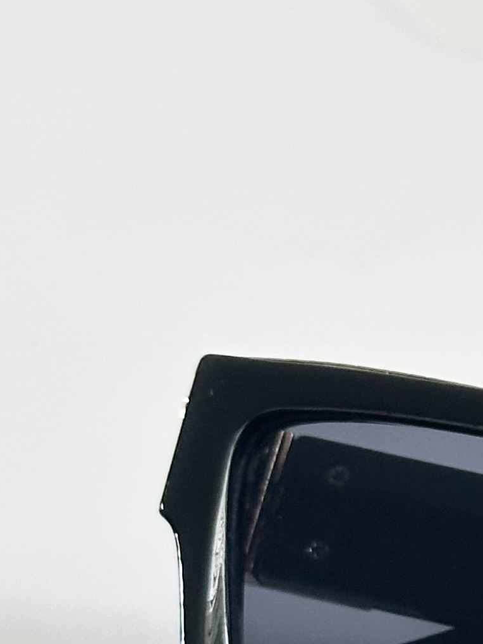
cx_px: 825
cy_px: 736
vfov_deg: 10.3
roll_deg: +1.4
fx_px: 3536
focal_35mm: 190
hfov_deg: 7.6
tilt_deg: -35.1
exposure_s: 1/114
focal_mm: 6.86
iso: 80
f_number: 1.78
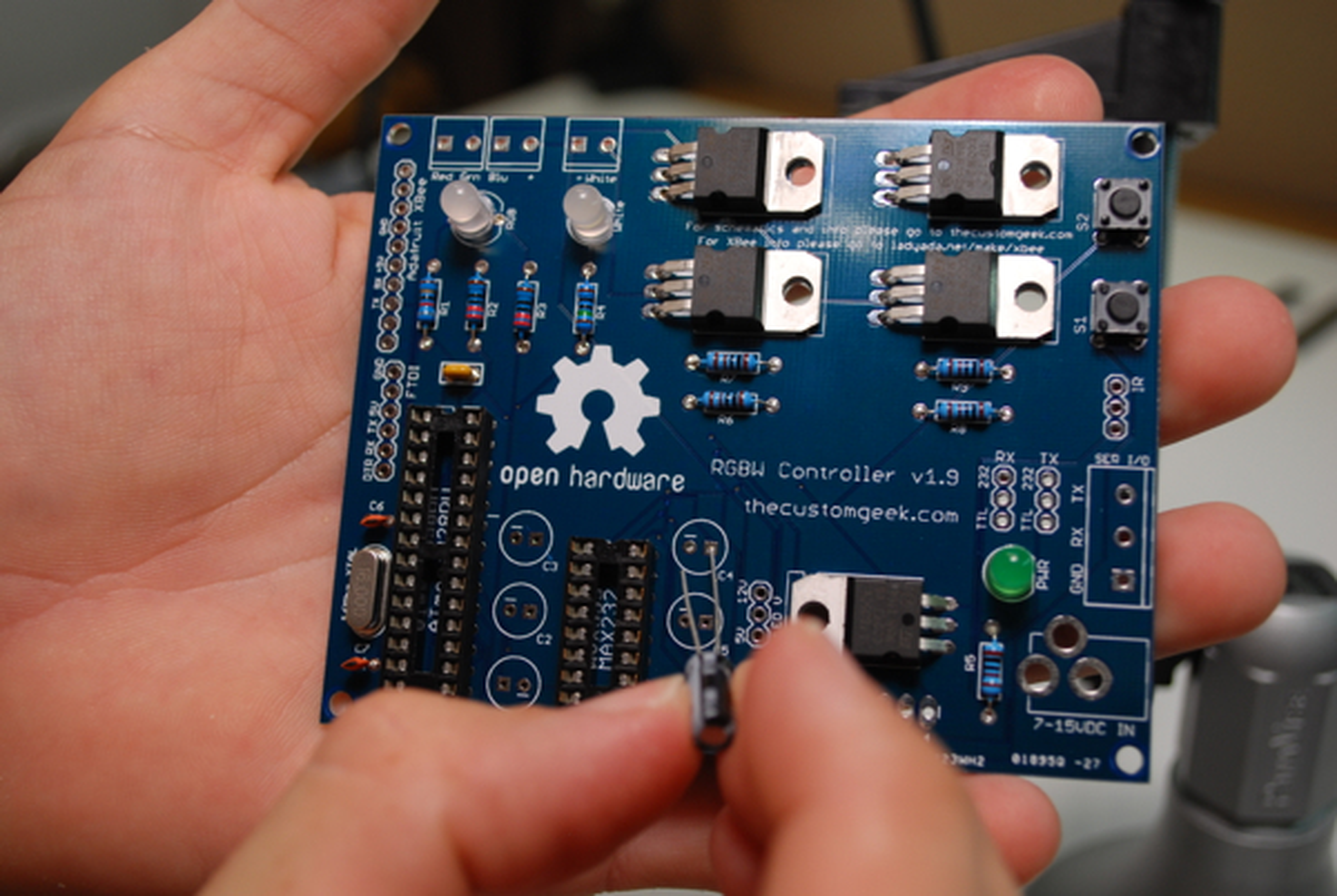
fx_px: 1674
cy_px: 448
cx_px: 668
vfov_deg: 30.0
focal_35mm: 45
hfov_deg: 43.5
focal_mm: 30
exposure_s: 1/60
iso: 200
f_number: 4.8
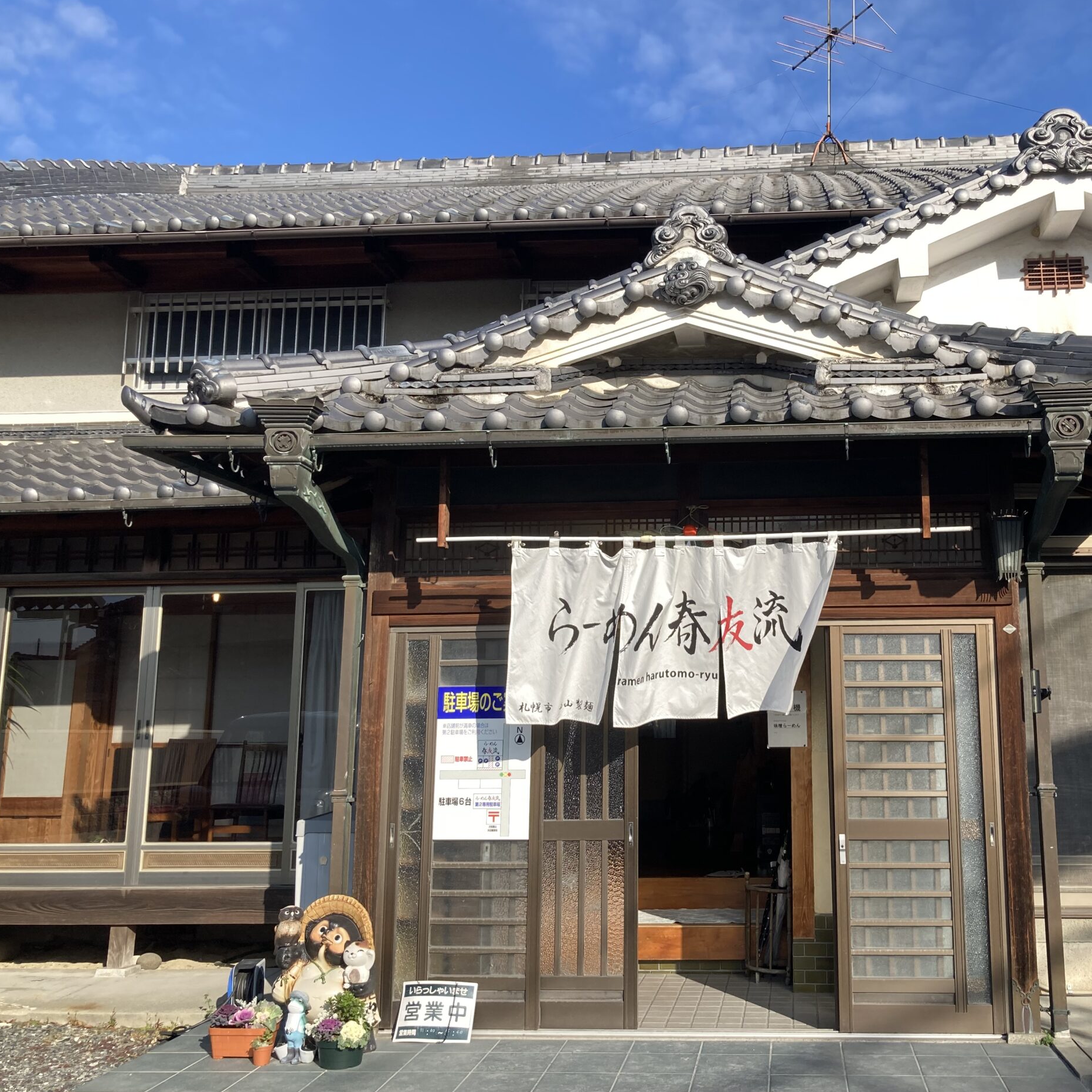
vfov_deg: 48.4
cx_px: 699
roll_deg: -0.7
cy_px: 531
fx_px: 1213
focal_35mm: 34
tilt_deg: +10.9
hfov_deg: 47.9
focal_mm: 3.99
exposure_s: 1/1919
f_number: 1.8
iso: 20
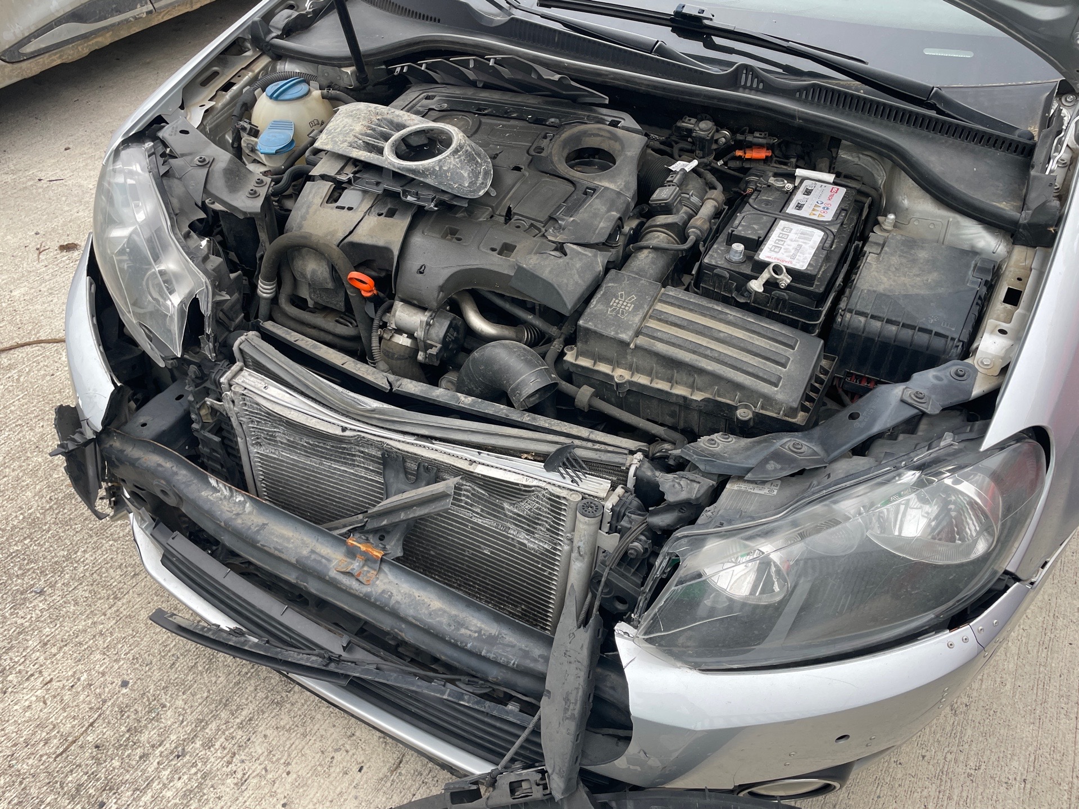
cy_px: 404
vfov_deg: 53.1
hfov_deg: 67.3
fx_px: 810
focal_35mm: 26
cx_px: 540
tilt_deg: -48.5
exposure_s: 1/121
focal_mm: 4.2
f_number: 1.6
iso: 64
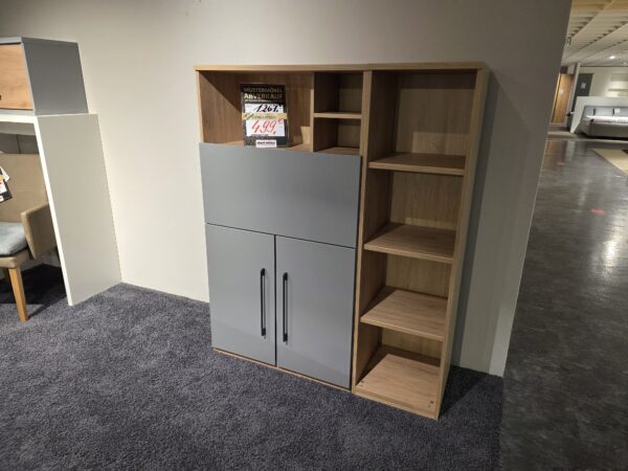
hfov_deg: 73.9
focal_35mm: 23
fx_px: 417
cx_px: 314
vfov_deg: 58.9
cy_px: 236
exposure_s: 1/100
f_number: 1.7
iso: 250
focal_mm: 6.3
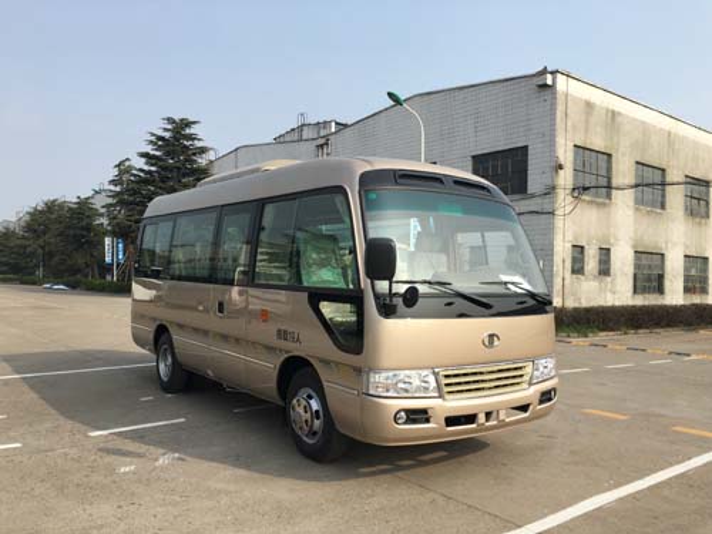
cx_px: 356
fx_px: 596
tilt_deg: +1.5
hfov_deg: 61.7
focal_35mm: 29
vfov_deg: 48.2
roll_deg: -2.2
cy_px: 267
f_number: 2.2
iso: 25
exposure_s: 1/1221
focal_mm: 4.15
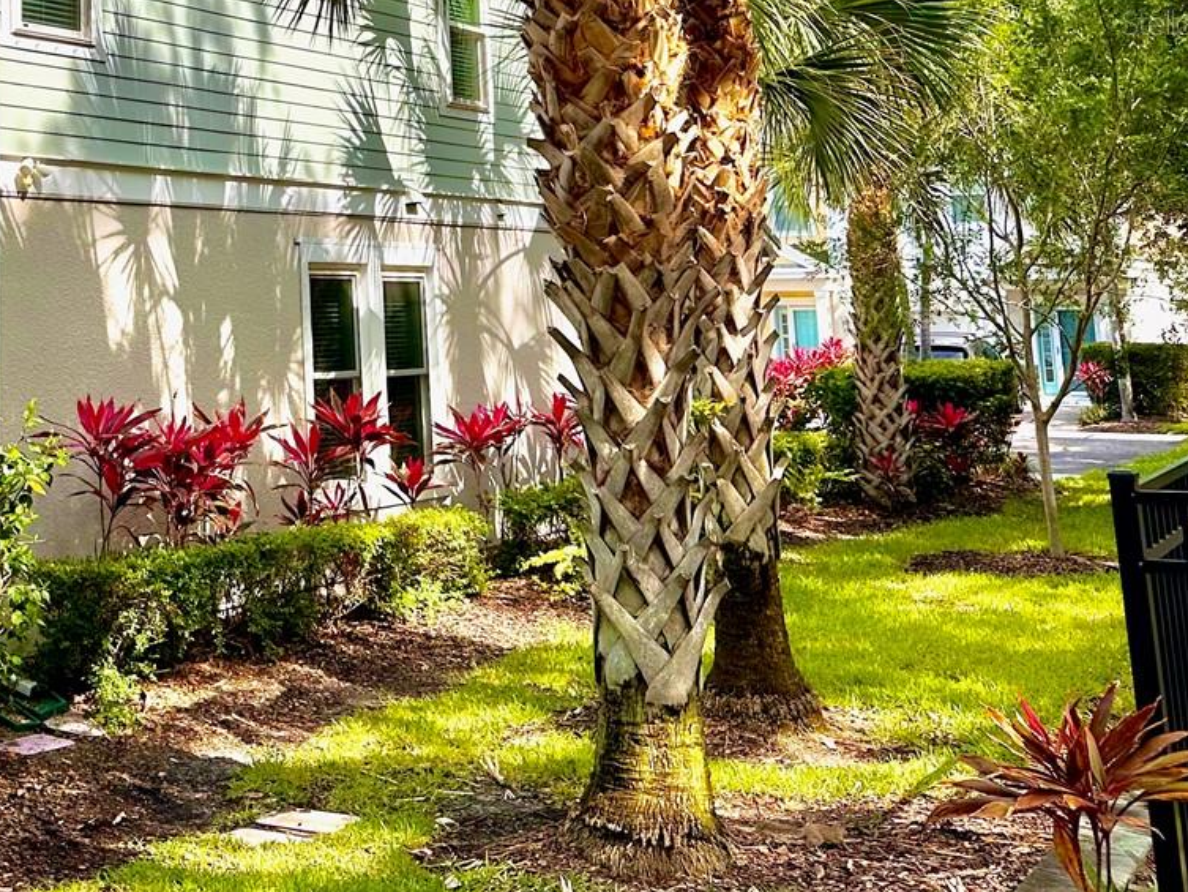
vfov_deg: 27.1
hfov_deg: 34.2
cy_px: 22
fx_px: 1751
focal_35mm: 51
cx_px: 8
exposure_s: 1/2525
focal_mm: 6.86
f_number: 1.78
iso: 80
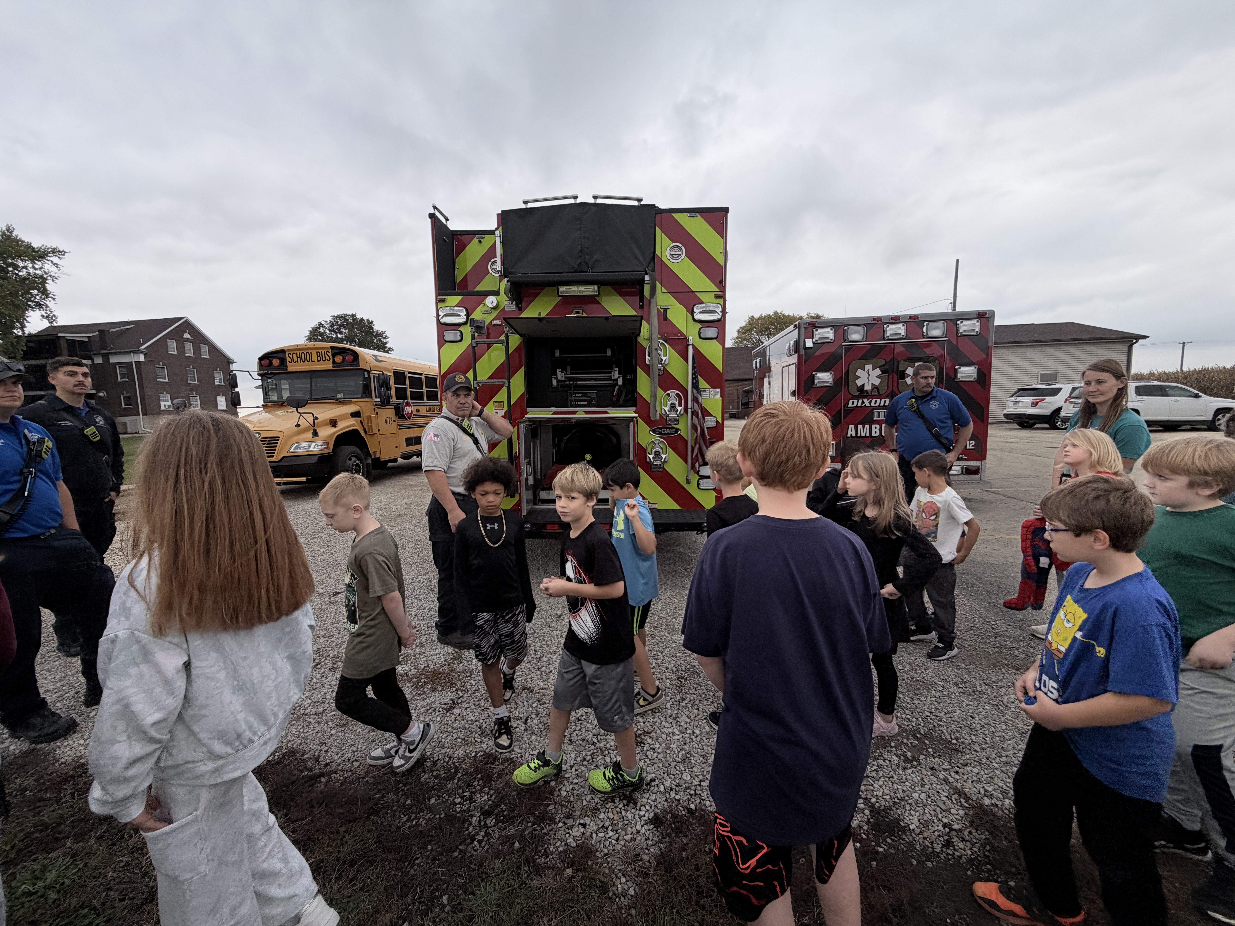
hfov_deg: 102.1
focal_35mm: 14
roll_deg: +2.2
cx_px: 618
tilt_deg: -4.9
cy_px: 463
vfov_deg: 85.7
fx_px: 499
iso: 32
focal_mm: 2.22
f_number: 2.2
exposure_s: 1/770
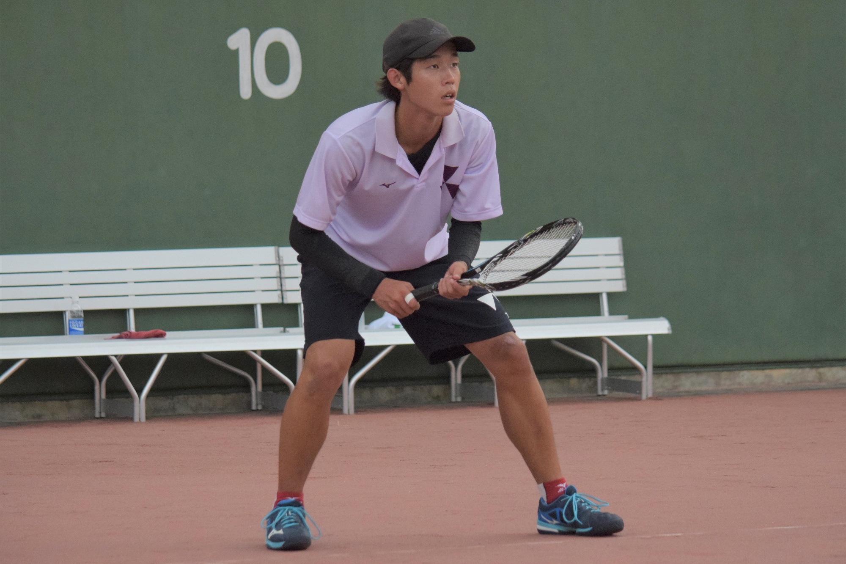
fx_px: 3595
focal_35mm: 153
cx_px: 423
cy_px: 282
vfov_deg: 9.0
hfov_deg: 13.4
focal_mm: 102
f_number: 4.8
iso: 2500
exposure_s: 1/2000
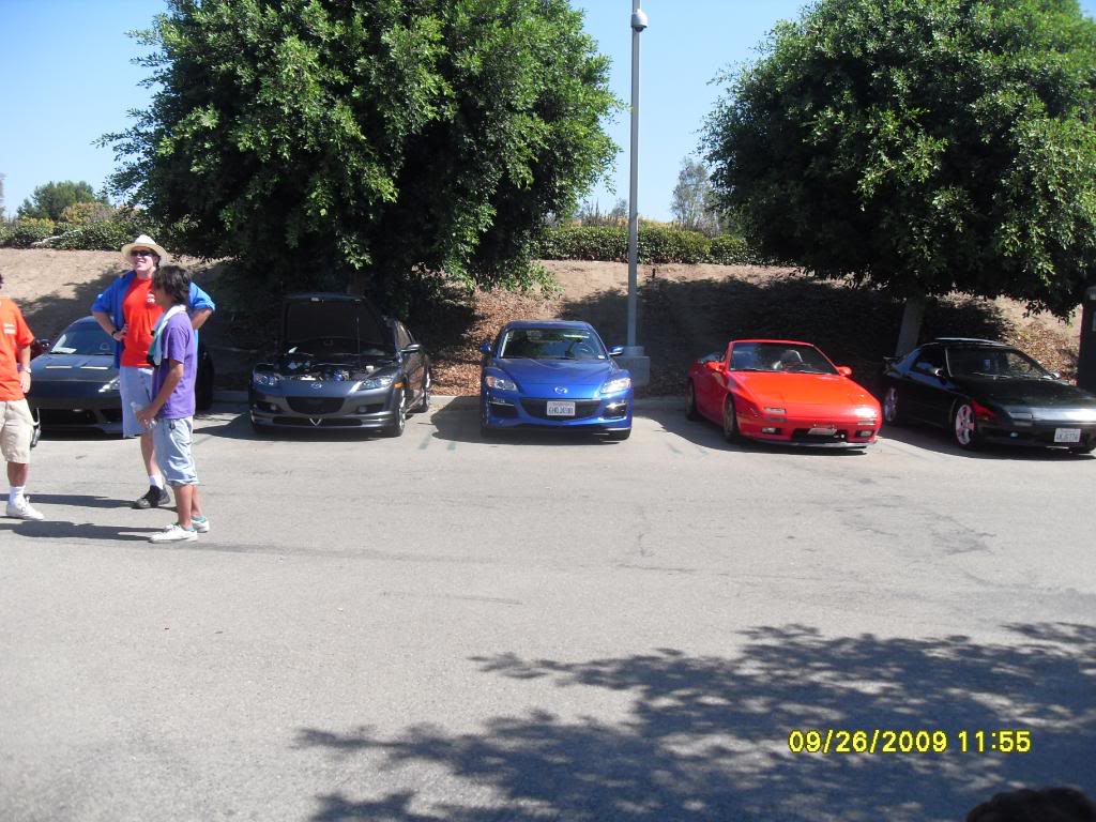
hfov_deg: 54.0
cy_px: 411
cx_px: 548
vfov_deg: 41.8
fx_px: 1076
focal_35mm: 34
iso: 80
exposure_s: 1/125
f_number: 7
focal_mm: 6.3
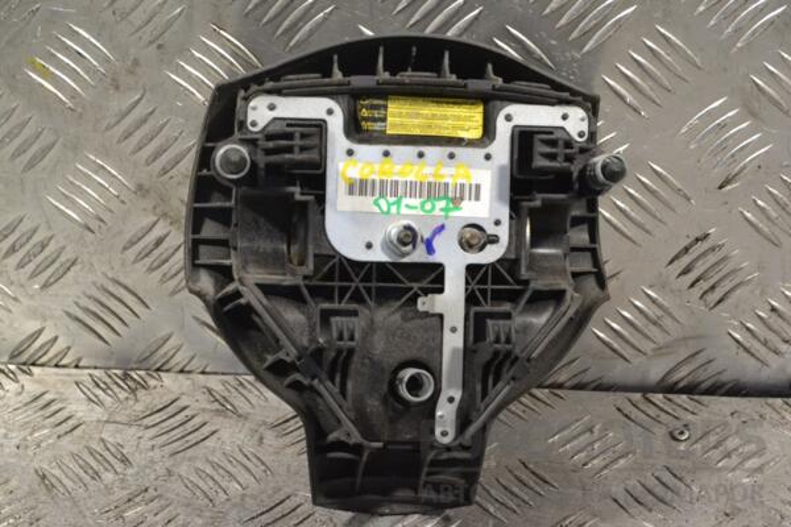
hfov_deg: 24.6
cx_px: 396
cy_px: 264
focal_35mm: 82
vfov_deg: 16.6
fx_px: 1813
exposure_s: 1/250
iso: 3200
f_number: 8
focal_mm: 55
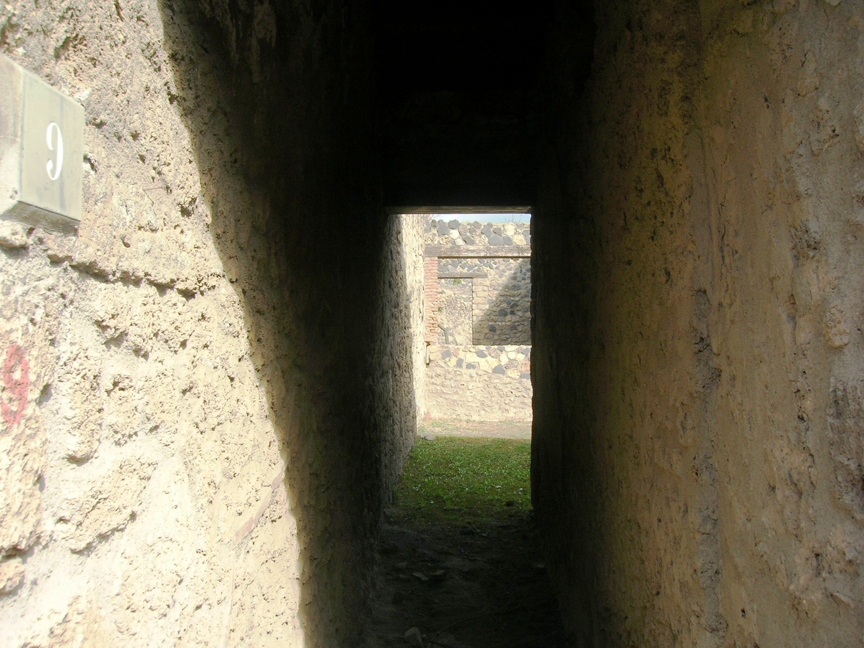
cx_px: 432
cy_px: 324
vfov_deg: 41.8
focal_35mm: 34
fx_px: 849
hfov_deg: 54.0
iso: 50
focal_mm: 5.7
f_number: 4.9
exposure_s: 1/104
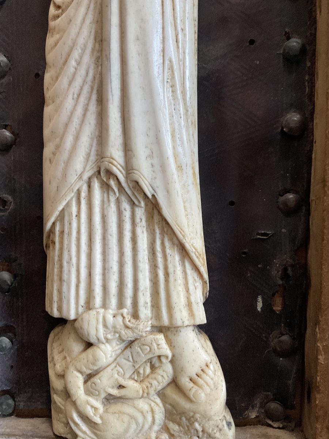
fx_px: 367
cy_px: 220
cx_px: 164
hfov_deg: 48.2
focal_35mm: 29
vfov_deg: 61.7
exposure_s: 1/60
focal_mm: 3
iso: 160
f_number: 1.8
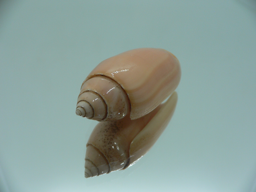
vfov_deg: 40.7
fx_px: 259
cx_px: 128
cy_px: 96
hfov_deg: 52.6
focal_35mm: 35
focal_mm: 4.6
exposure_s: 1/60
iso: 80
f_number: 2.8
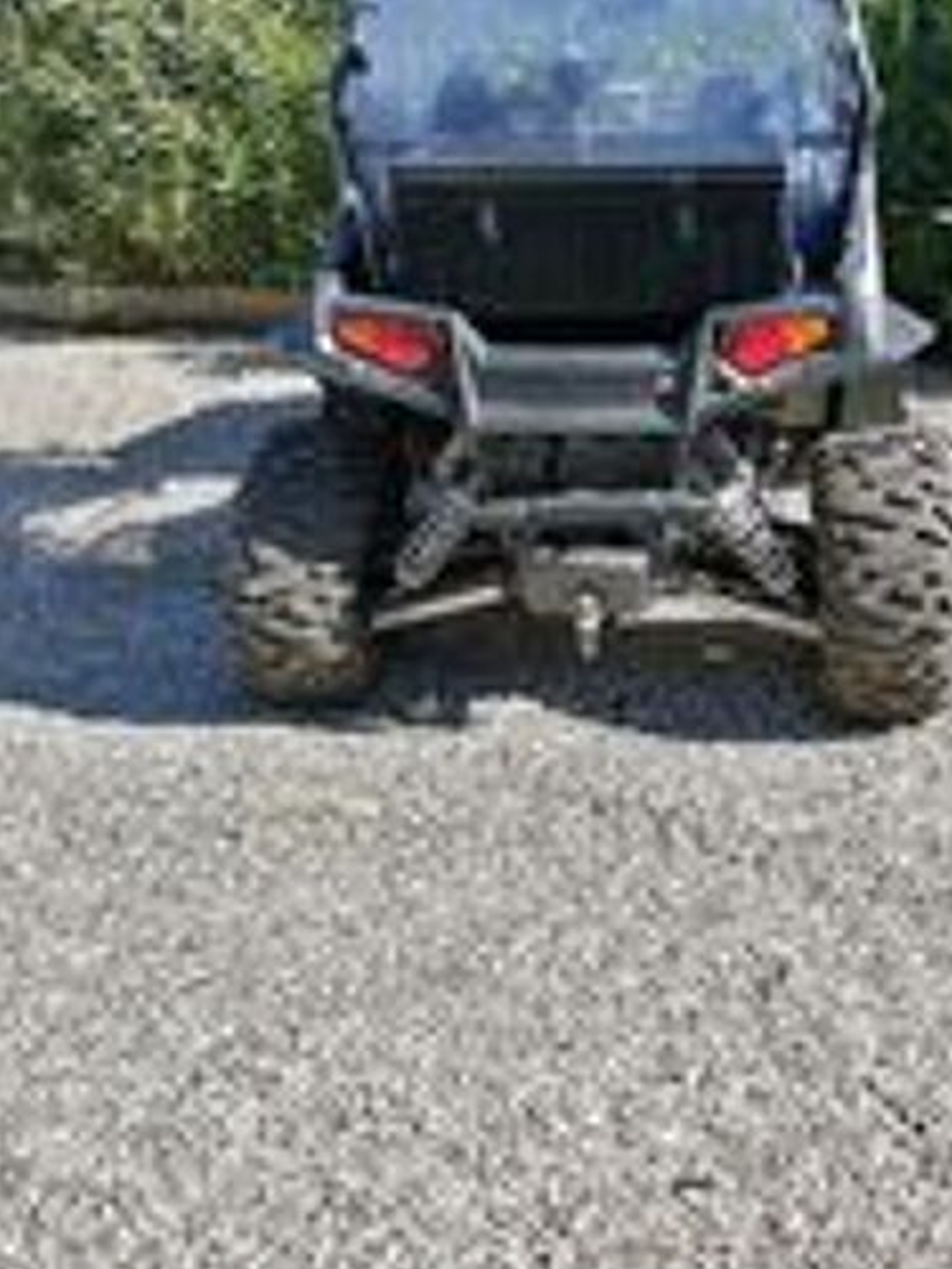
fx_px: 1503
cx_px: 599
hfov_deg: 34.9
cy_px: 523
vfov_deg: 45.6
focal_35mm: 41
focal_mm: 5.4
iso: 50
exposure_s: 1/784
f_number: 1.8
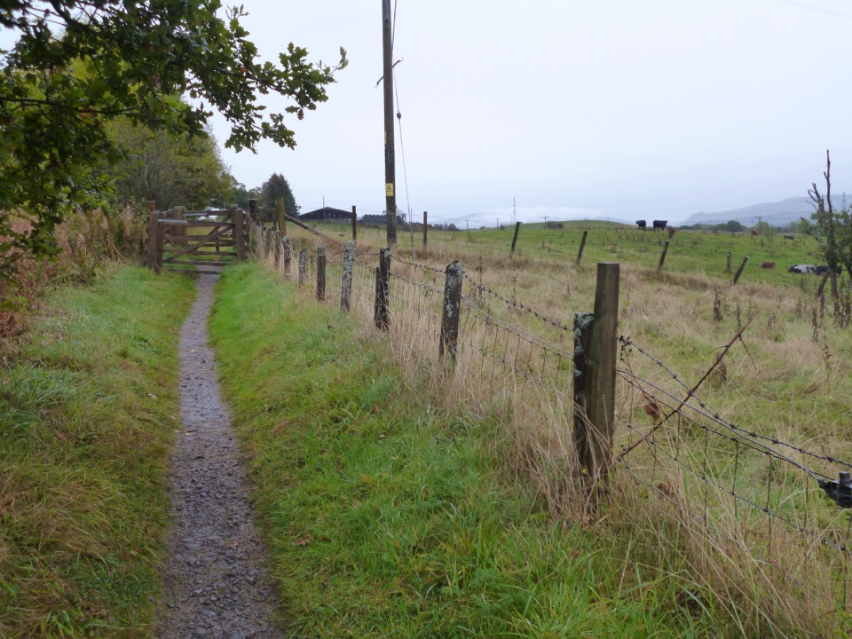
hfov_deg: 51.4
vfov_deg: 39.7
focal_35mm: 36
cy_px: 320
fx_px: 886
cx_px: 426
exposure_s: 1/60
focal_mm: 6.4
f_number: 3.1
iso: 160
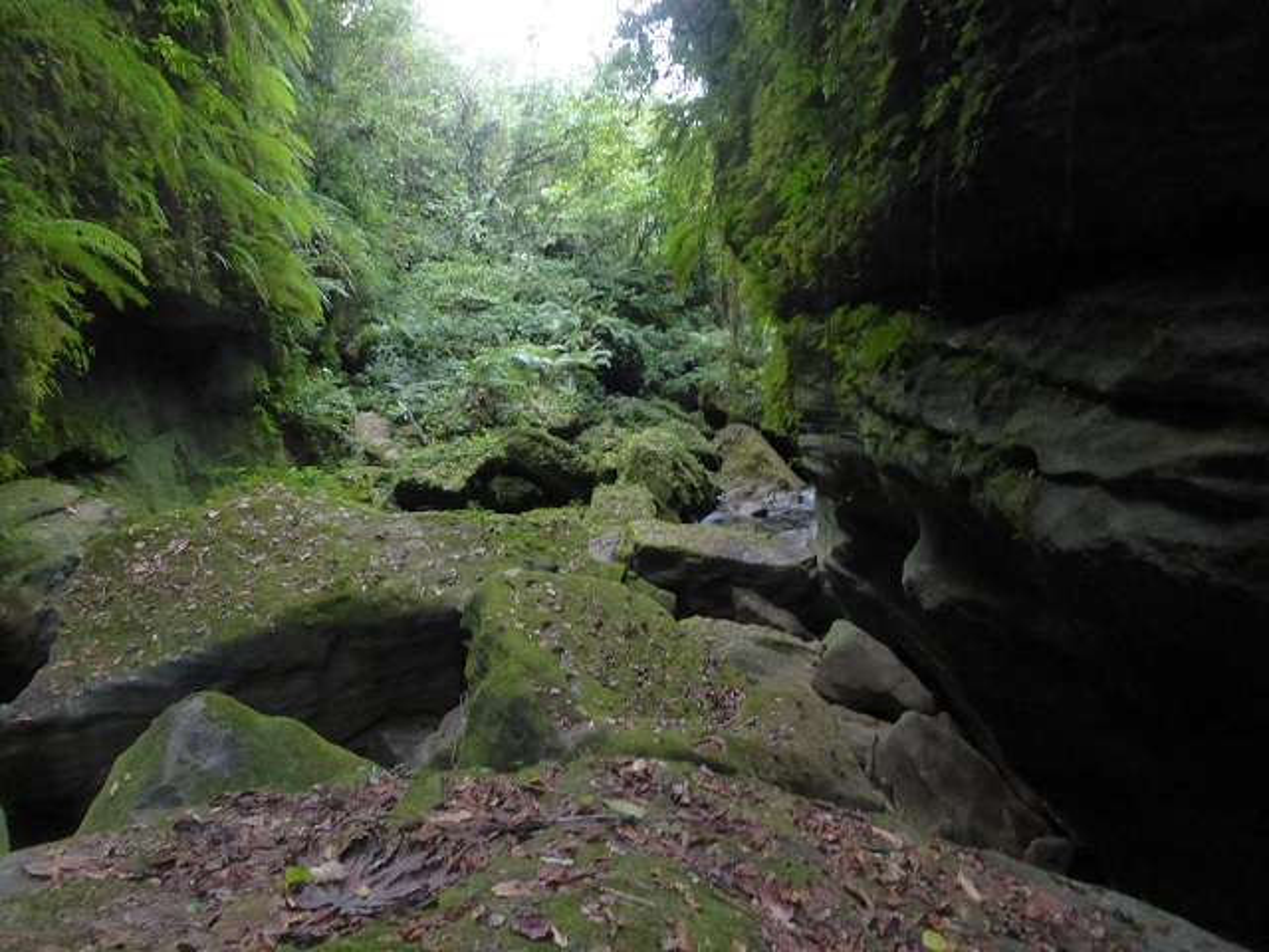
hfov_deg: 69.4
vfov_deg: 54.9
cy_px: 476
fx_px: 916
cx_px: 634
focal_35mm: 25
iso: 1250
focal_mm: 4.3
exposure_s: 1/250
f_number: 3.3
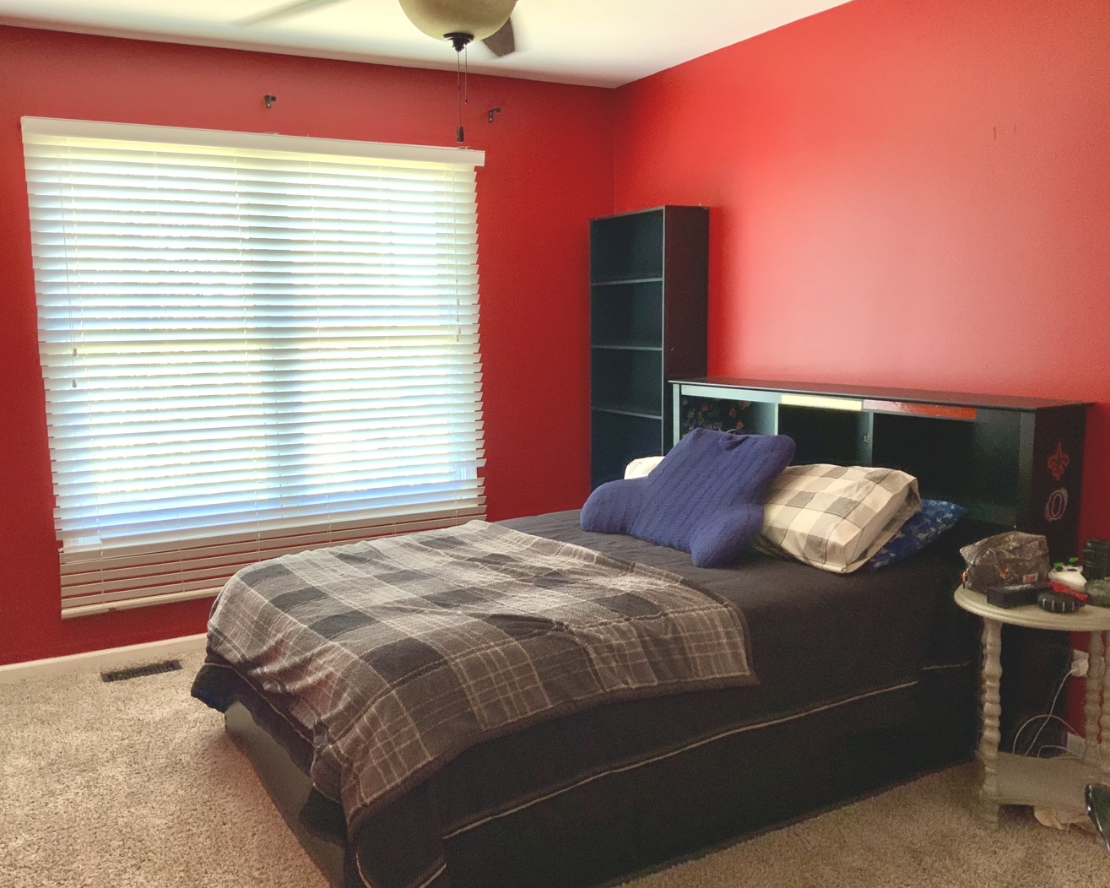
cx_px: 525
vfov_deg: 47.1
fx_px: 1018
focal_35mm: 31
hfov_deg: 57.1
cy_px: 452
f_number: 1.8
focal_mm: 3
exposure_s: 1/60
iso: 100
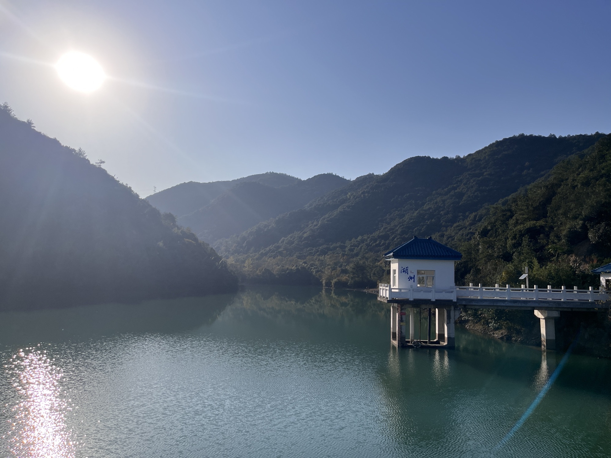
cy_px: 229
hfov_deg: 67.3
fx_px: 459
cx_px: 306
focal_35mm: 26
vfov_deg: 53.1
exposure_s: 1/8403
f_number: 1.6
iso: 50
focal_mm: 5.1
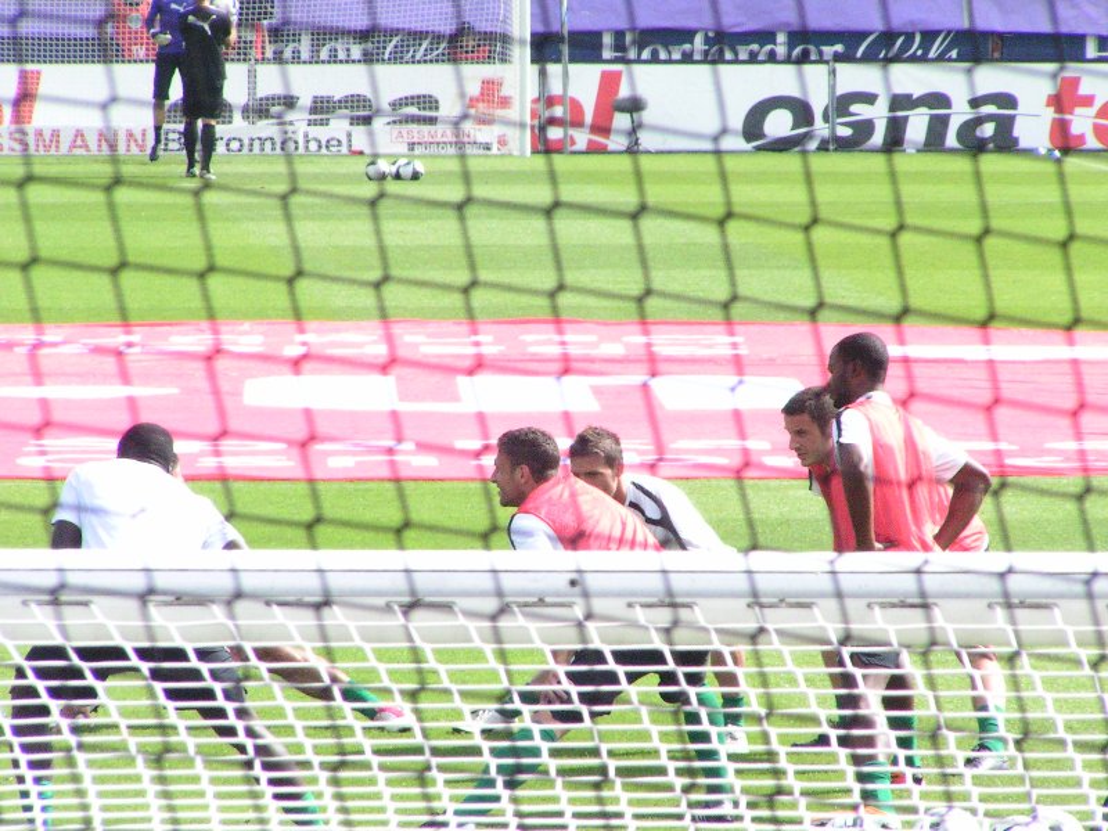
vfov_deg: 3.9
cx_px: 554
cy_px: 416
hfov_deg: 5.2
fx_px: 12163
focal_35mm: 380
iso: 400
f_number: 8
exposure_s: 1/1000
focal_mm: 58
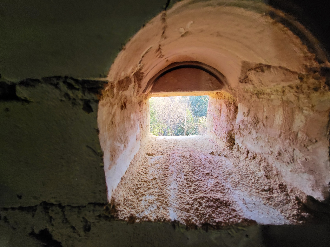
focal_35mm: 13
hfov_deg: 106.2
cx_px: 165
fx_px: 124
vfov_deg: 89.9
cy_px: 124
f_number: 2.2
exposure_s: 1/53
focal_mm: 1.74
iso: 250
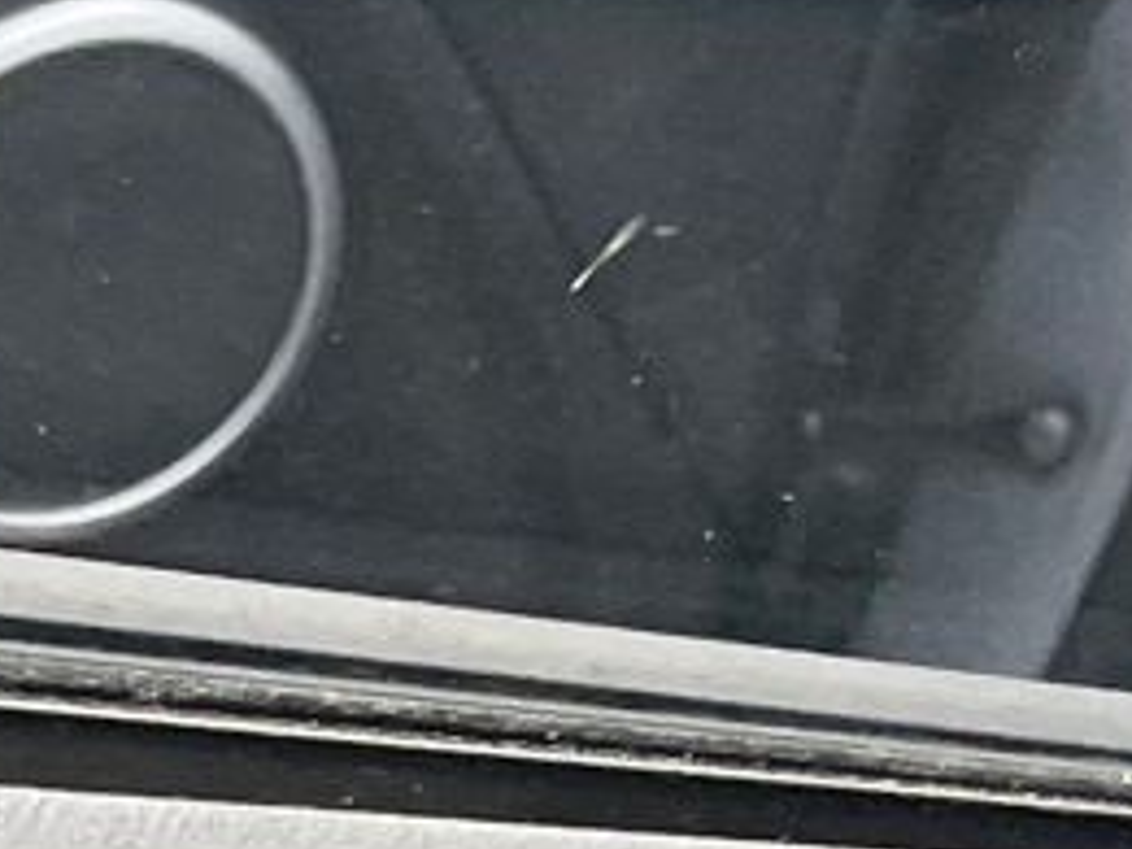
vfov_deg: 7.3
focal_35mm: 180
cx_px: -814
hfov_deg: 10.4
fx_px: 5886
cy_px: 2525
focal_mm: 4.2
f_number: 1.6
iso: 125
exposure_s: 1/121
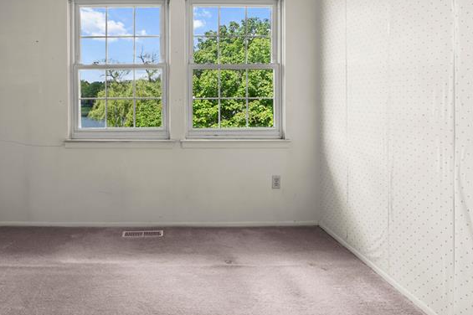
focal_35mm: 29
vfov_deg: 44.2
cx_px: 159
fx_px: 381
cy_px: 104
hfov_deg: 62.2
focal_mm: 16
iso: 400
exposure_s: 1/13
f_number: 8
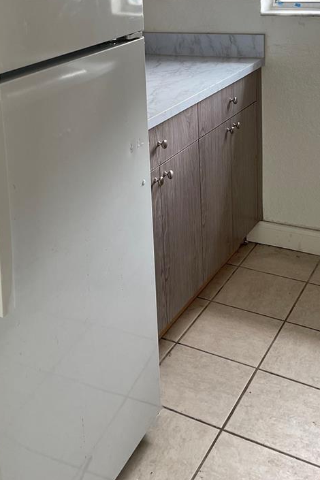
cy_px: 106
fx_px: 613
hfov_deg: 29.2
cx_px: 135
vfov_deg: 41.2
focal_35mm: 46
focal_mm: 5.1
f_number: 1.6
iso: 125
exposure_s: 1/121
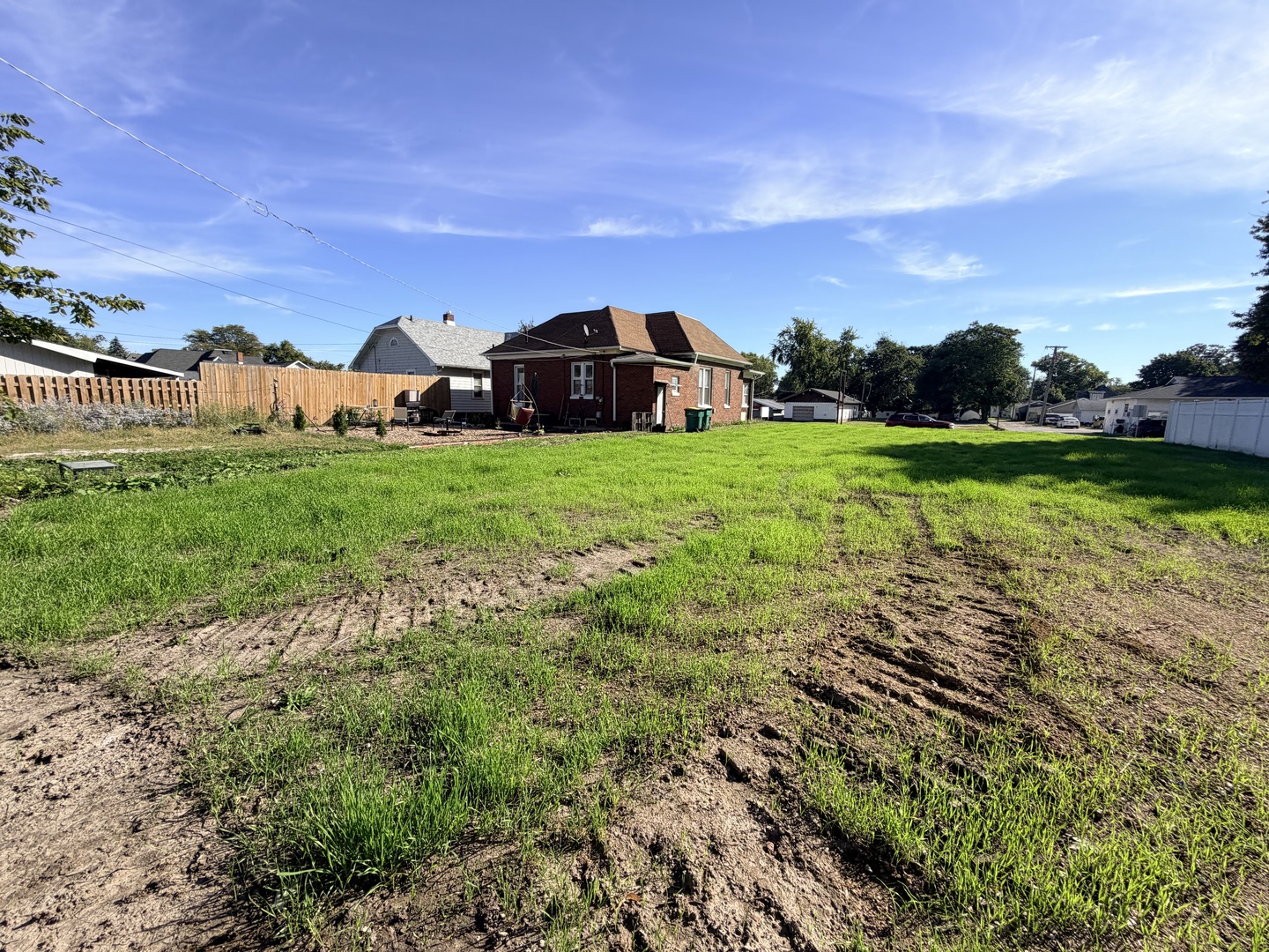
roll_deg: +1.8
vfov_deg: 85.7
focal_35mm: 14
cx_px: 634
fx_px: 513
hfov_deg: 102.1
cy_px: 476
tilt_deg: -9.0
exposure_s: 1/770
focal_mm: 2.22
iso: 25
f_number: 2.2
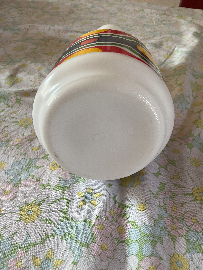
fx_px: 227
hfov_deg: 48.2
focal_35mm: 29
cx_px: 102
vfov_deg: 61.7
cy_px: 135
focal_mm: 3
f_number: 1.8
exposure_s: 1/60
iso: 40
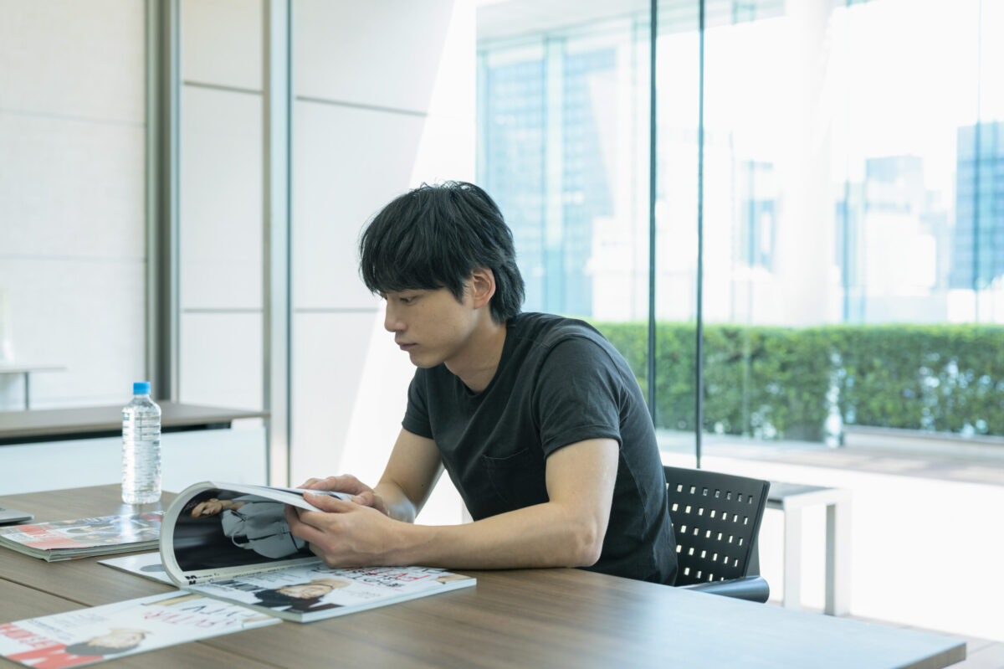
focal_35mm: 50
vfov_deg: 27.0
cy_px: 334
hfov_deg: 39.6
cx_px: 502
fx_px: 1394
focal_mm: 50
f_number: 3.2
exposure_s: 1/160
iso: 200
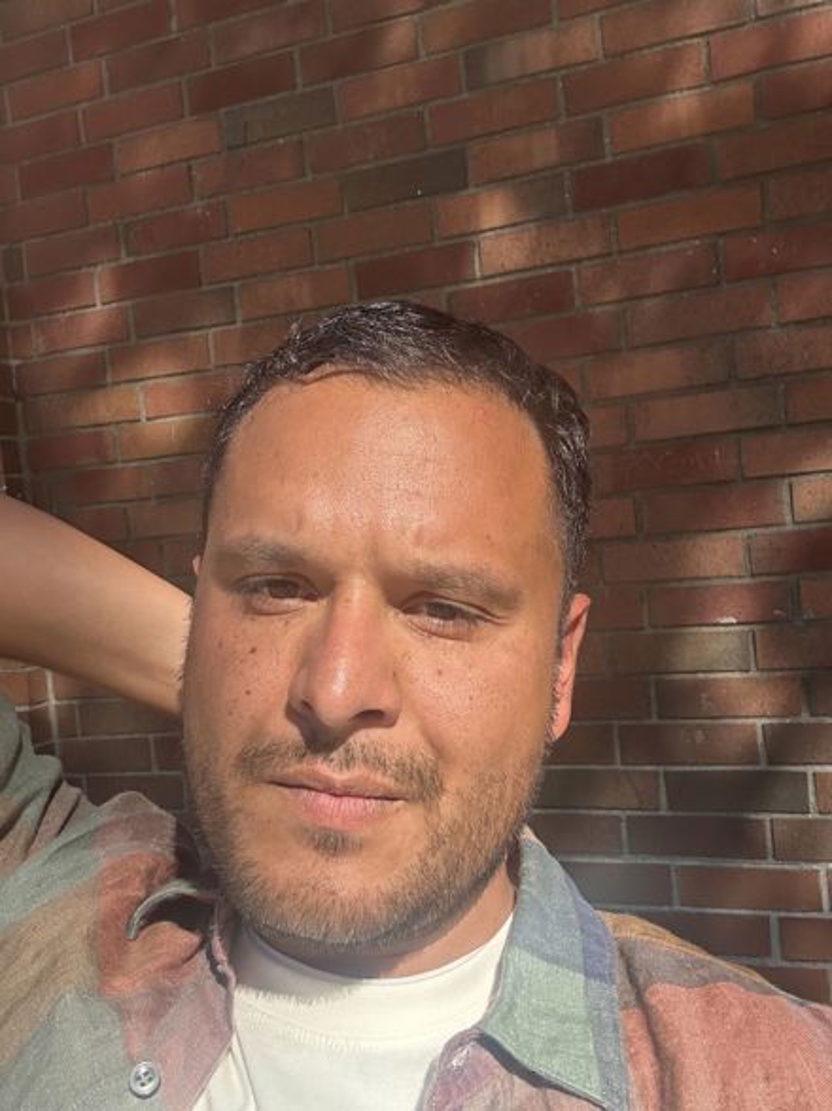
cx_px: 416
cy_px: 556
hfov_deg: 46.8
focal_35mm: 30
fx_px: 962
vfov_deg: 60.0
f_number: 1.9
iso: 25
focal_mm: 2.69
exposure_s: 1/857
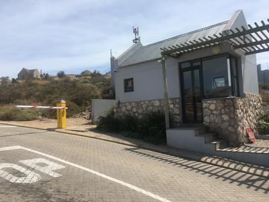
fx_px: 225
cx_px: 134
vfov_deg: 48.2
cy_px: 101
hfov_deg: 61.7
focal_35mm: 29
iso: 25
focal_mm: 4.15
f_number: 2.2
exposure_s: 1/2137
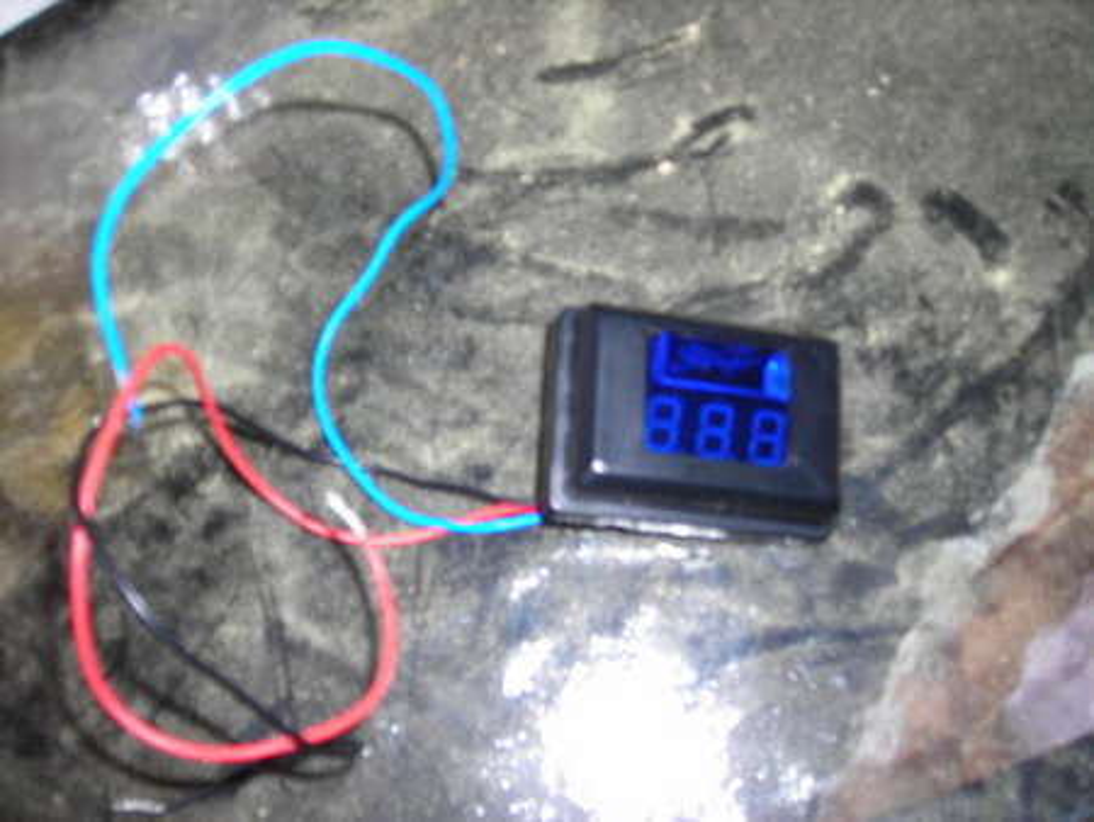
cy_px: 411
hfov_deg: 49.0
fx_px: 1202
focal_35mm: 38
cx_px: 547
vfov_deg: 37.8
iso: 50
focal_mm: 6.3
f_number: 3.2
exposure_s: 1/60.1
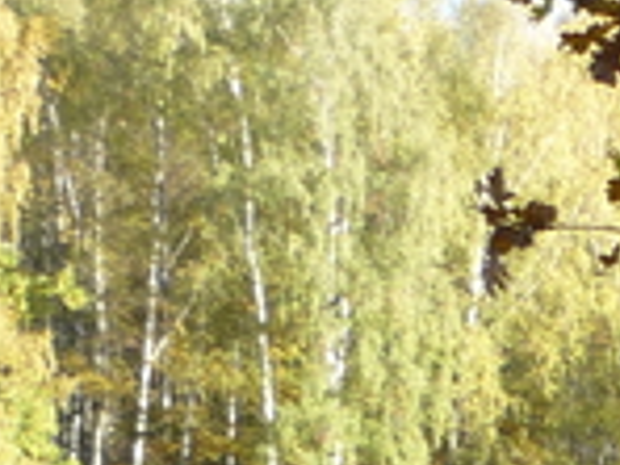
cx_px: 1299
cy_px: 1206
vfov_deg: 7.8
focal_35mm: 173
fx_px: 3099
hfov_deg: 10.4
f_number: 4
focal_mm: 5.2
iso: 100
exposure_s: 1/100
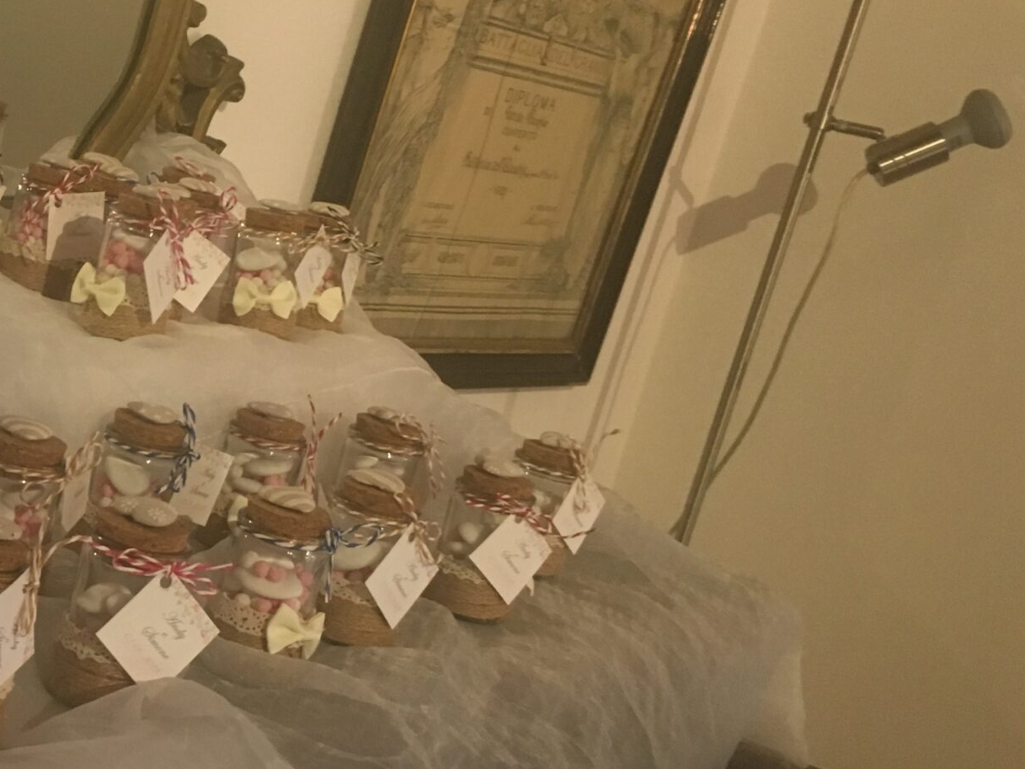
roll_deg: -12.6
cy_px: 401
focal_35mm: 61
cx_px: 22
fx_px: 1806
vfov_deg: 24.0
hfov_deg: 29.7
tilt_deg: -11.9
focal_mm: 4.15
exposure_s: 1/33
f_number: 2.2
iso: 160
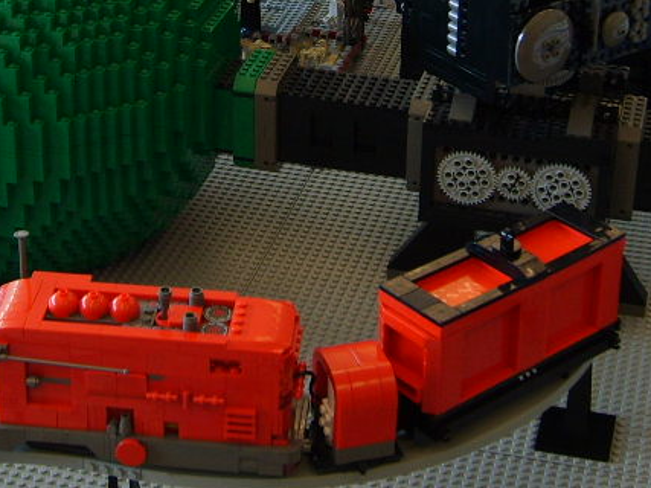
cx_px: 276
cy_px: 0
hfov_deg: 23.3
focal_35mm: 84
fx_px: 1579
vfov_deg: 17.2
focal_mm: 5.8
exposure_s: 1/30
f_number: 2.8
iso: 60
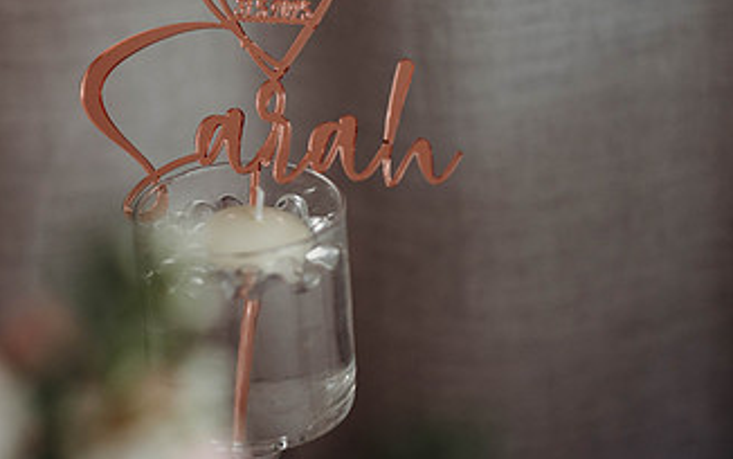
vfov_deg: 8.5
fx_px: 3077
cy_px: 32
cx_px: 236
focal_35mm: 154
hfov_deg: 13.6
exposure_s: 1/200
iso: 500
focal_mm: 85
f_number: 1.8
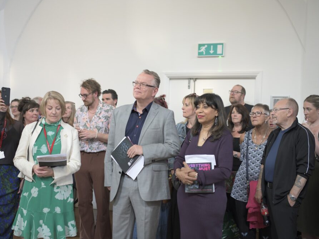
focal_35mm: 53
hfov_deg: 36.1
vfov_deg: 27.5
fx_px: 489
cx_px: 143
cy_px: 120
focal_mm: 48
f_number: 2.8
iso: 1250
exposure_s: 1/80
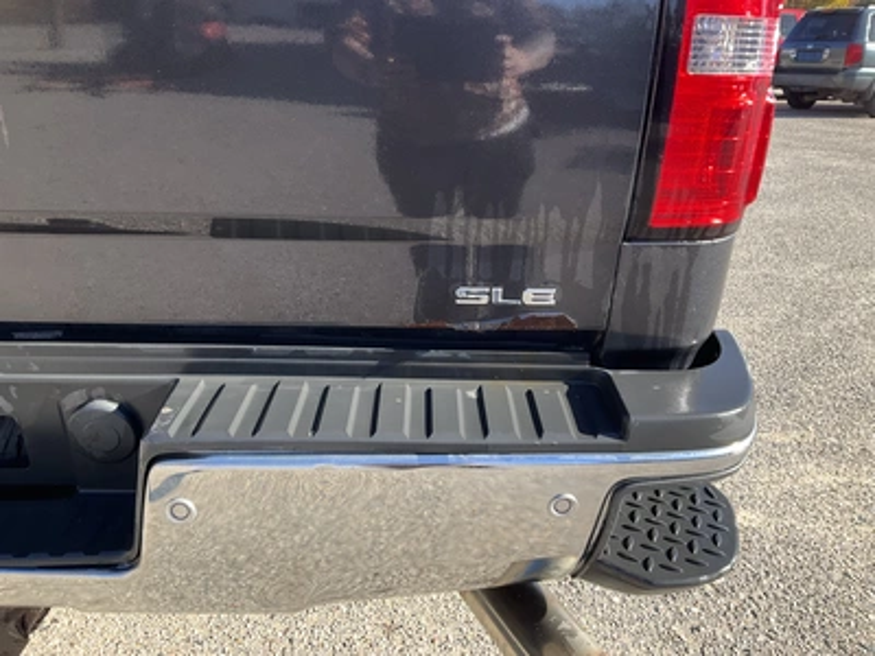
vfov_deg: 48.2
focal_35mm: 29
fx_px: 733
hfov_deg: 61.7
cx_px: 438
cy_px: 328
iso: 25
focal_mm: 3
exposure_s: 1/346
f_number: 1.8
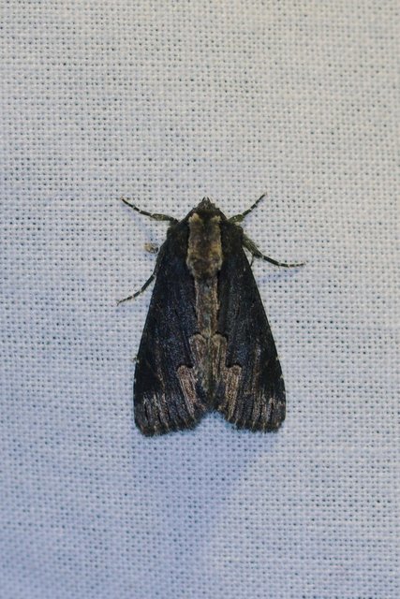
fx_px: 2623
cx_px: 200
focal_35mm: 158
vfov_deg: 13.0
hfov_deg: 8.7
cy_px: 300
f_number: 7.1
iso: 640
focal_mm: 105
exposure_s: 1/100
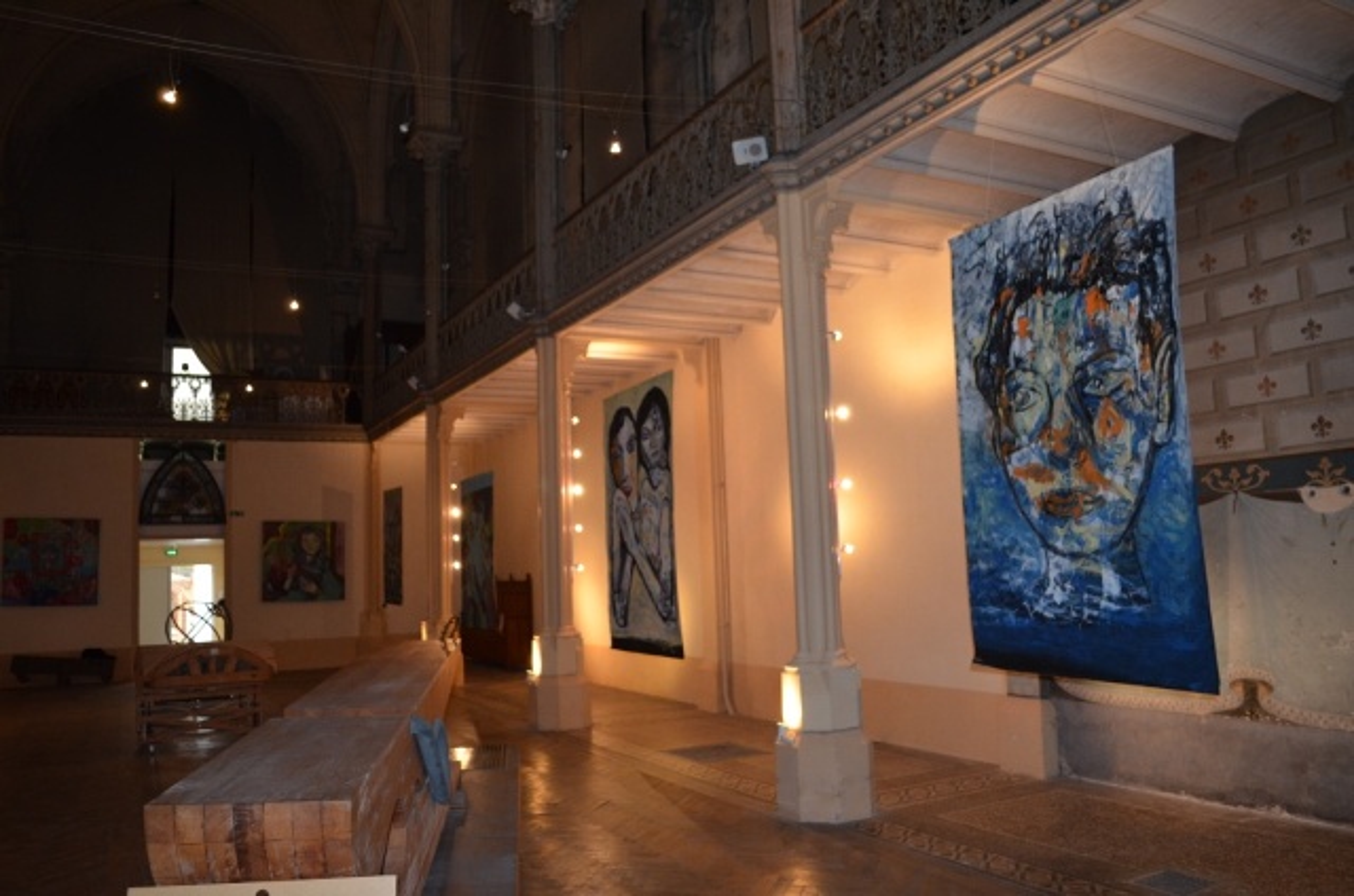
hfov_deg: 67.5
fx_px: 1013
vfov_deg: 47.7
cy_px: 448
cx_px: 677
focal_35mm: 27
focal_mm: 18
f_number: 3.5
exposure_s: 1/60
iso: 900
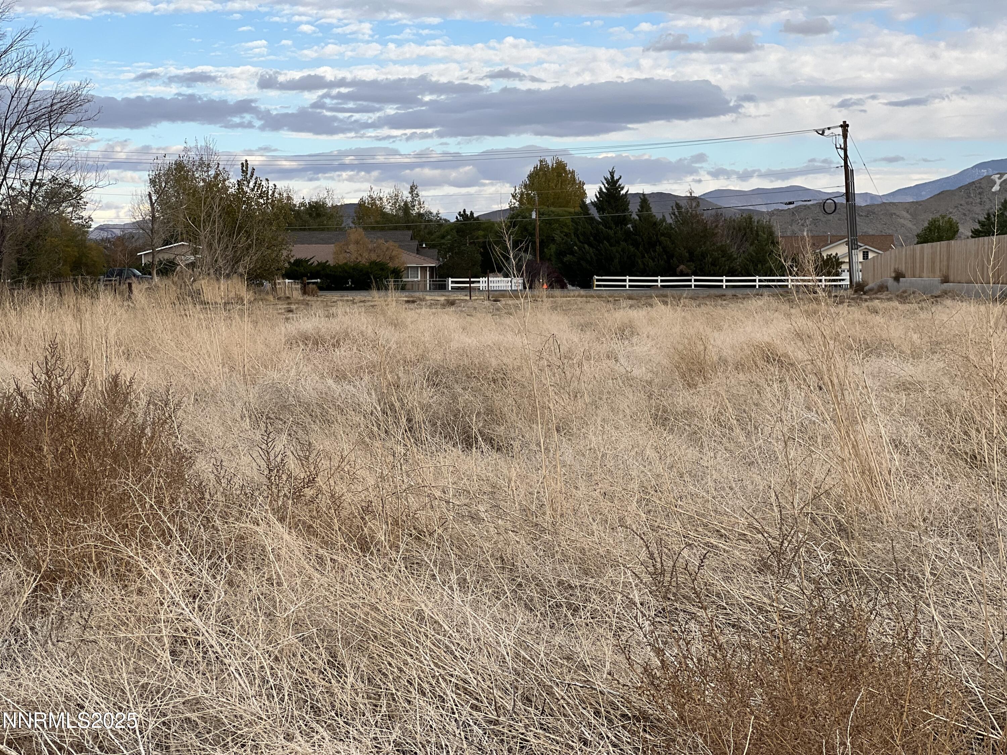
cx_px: 504
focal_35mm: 77
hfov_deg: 25.3
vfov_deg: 19.1
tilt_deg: -2.5
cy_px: 378
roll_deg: +0.3
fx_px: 2240
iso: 32
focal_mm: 9
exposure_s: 1/359
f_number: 2.8
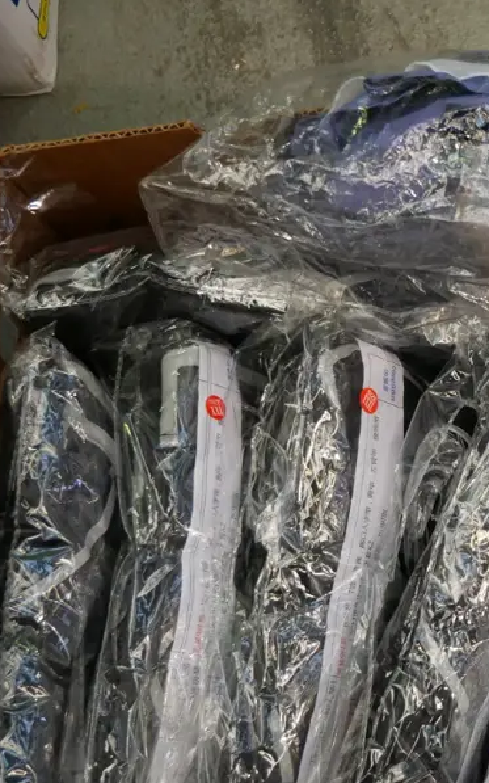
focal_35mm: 80
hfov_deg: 15.8
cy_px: 480
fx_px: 1706
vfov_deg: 25.8
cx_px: 540
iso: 1000
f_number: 4.2
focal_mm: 22
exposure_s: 1/60
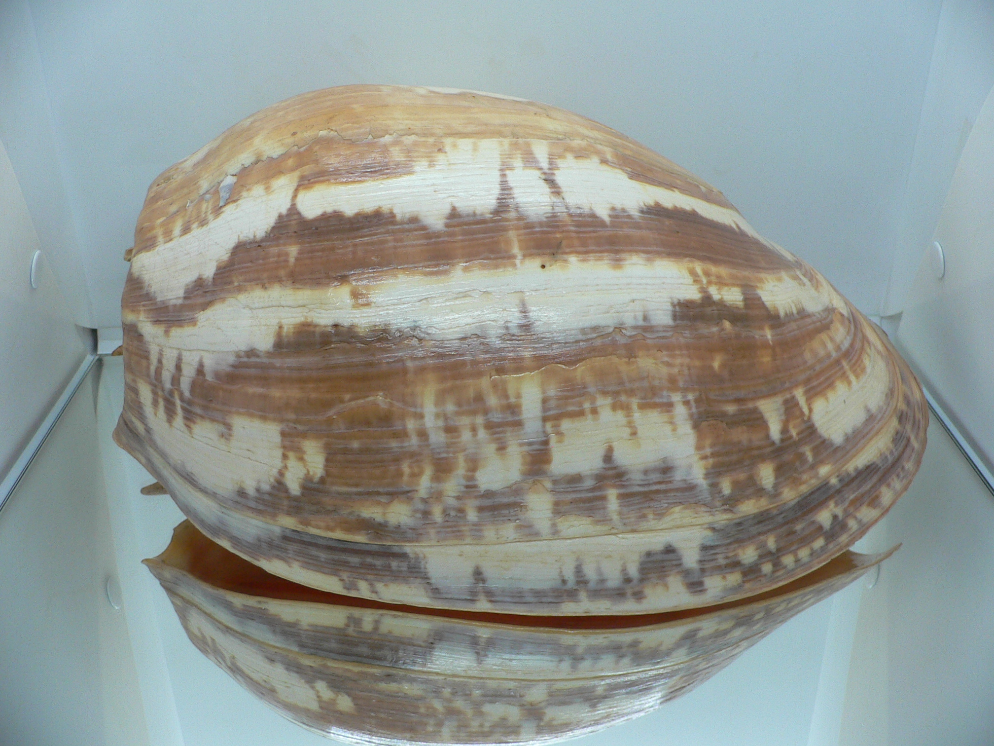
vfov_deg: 40.7
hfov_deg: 52.6
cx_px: 497
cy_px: 373
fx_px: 1005
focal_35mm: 35
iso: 100
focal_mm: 4.6
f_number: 2.8
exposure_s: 1/60
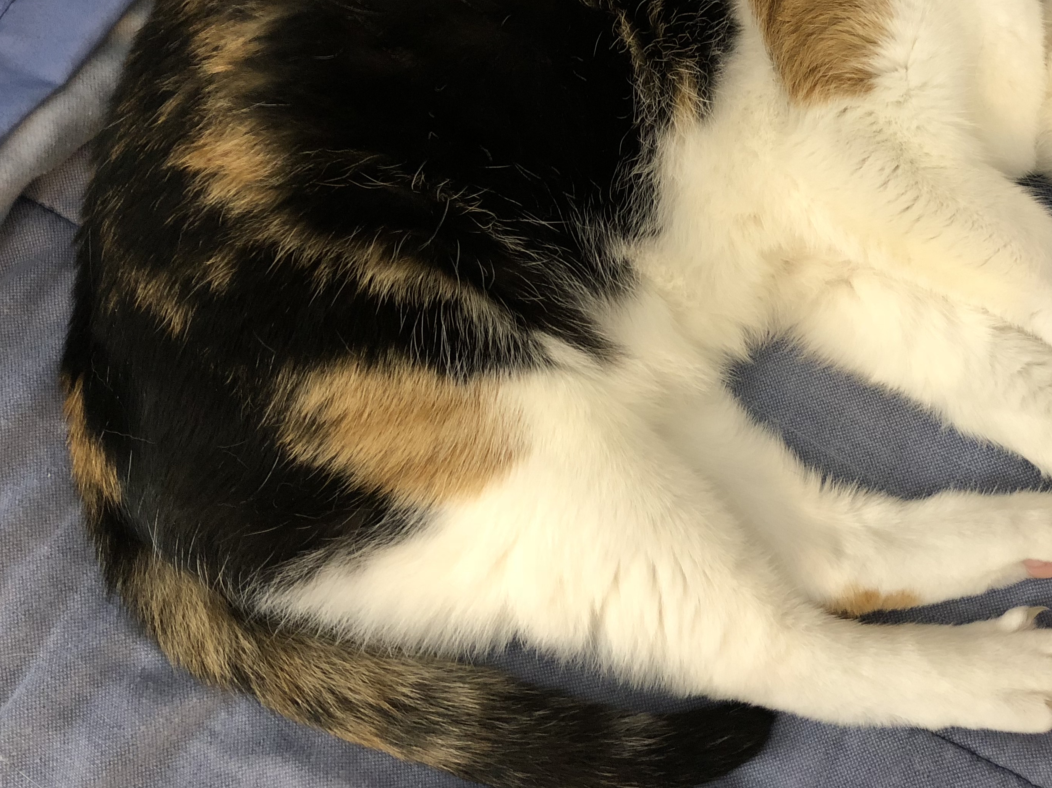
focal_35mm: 41
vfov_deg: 34.7
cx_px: 621
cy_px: 245
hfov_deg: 45.6
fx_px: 1246
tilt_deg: -75.4
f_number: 1.8
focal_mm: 4
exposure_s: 1/9
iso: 100
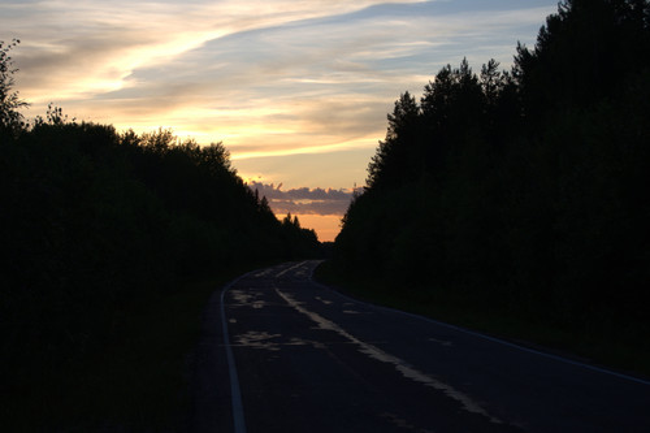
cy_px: 216
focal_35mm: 75
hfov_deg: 27.0
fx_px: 1354
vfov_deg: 18.2
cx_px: 325
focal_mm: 50
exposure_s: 1/160
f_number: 7.1
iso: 200
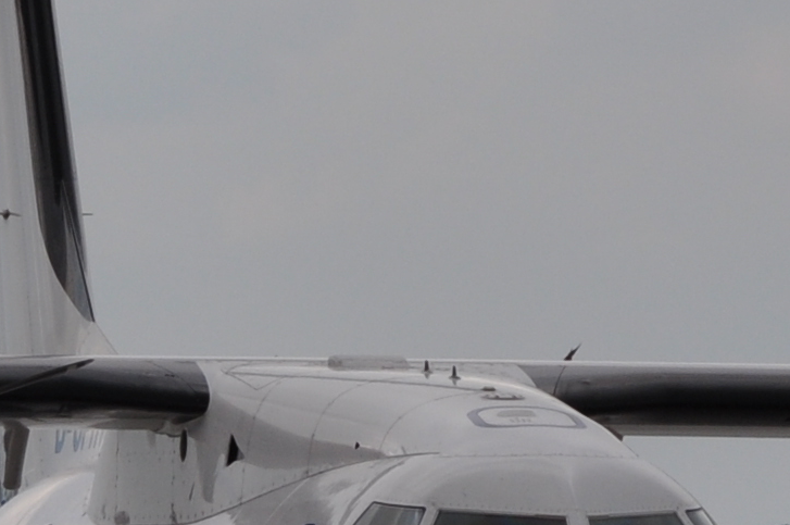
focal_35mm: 929
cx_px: 227
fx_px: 20362
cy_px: 460
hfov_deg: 2.2
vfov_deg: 1.5
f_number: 8
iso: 200
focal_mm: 105
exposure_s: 1/1000
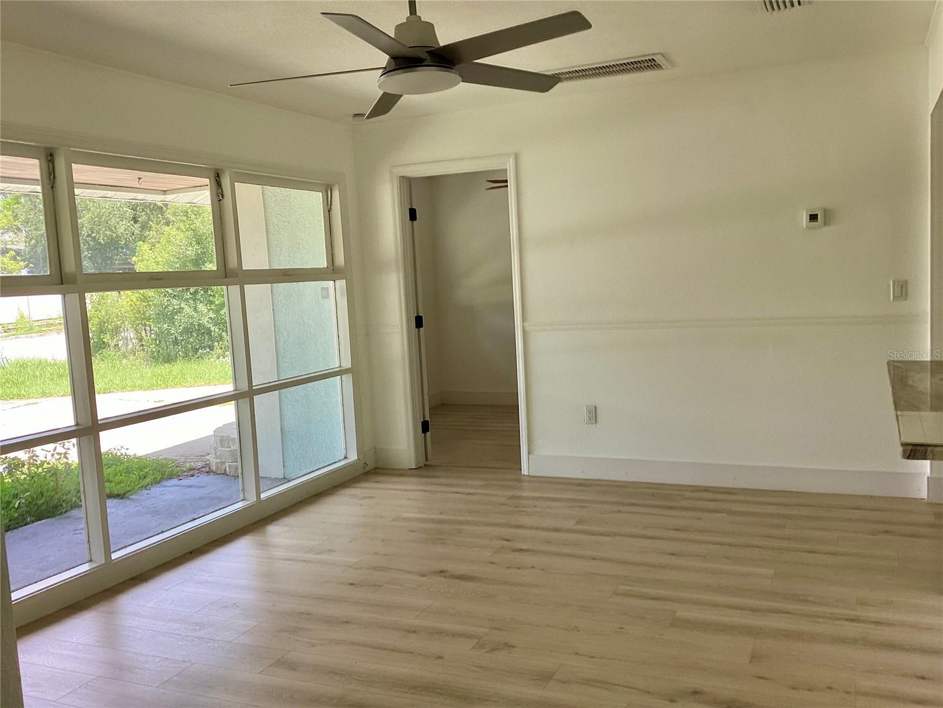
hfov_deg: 58.4
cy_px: 354
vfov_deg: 45.4
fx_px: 844
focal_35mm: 31
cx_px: 472
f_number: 2.4
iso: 25
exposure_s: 1/120
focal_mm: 3.3
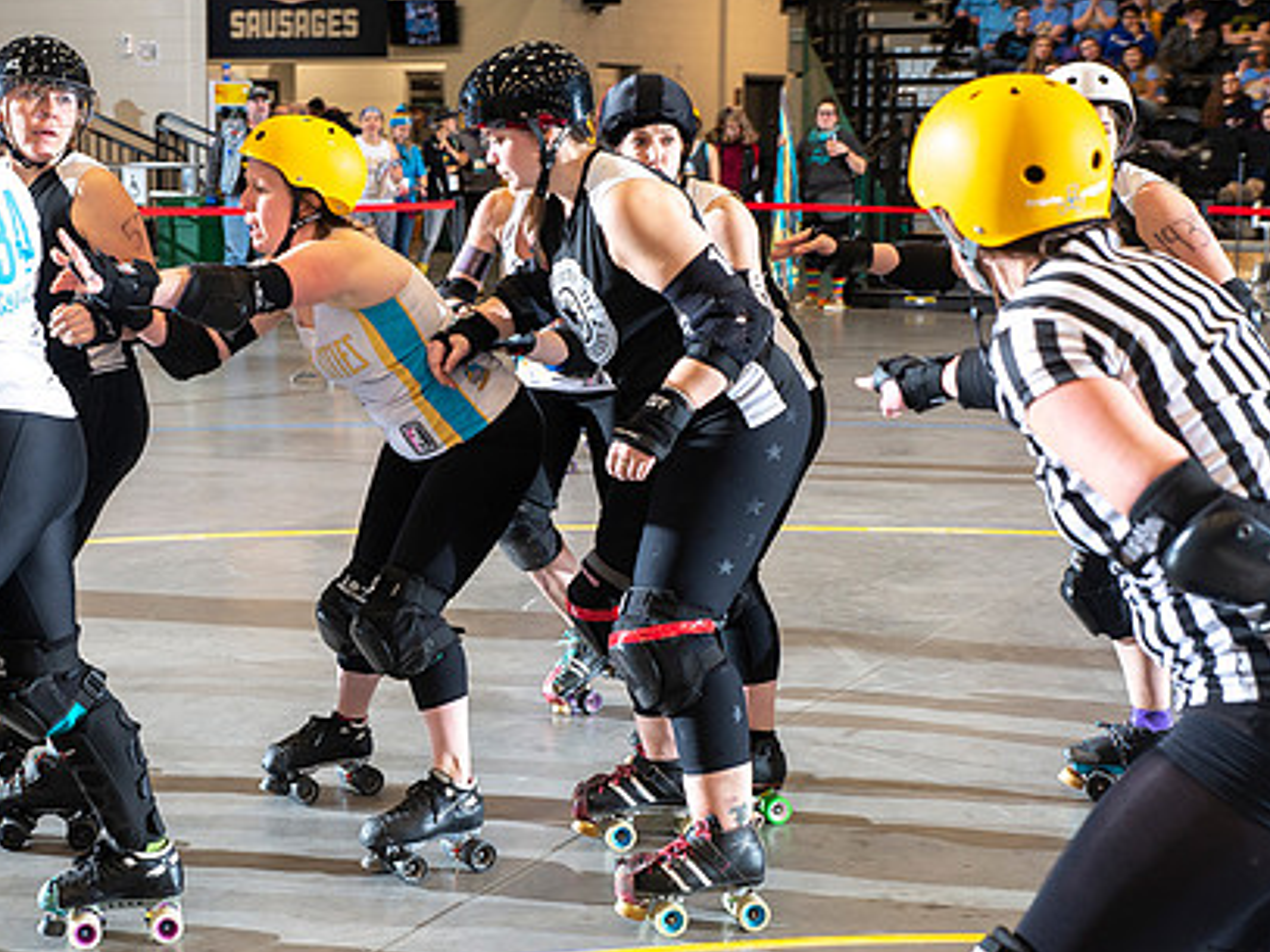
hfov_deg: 30.7
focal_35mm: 63
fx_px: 2311
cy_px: 364
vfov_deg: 23.2
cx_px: 515
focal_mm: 46
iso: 500
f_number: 5.6
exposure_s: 1/160
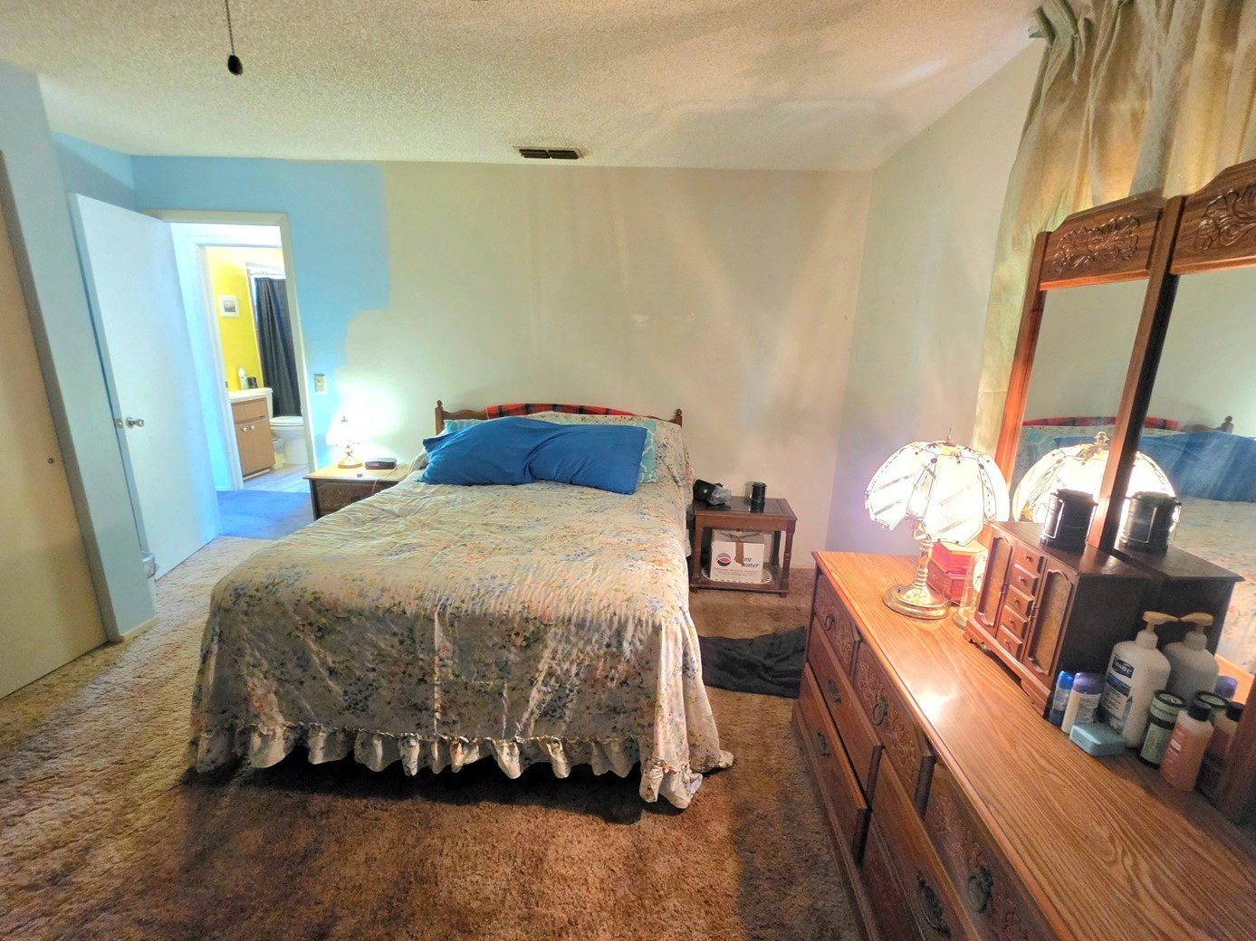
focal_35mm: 15
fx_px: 544
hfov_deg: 98.1
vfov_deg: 81.6
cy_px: 505
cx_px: 659
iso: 500
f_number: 1.9
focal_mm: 2.2
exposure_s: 1/60.2
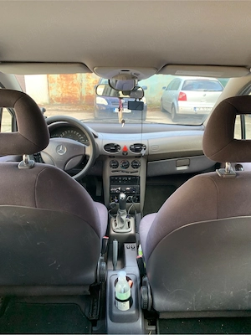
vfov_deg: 67.3
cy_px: 168
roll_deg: -0.4
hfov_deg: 53.1
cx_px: 126
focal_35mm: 26
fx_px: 251
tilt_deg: -20.4
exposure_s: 1/121
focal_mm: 4.25
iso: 80
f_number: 1.8
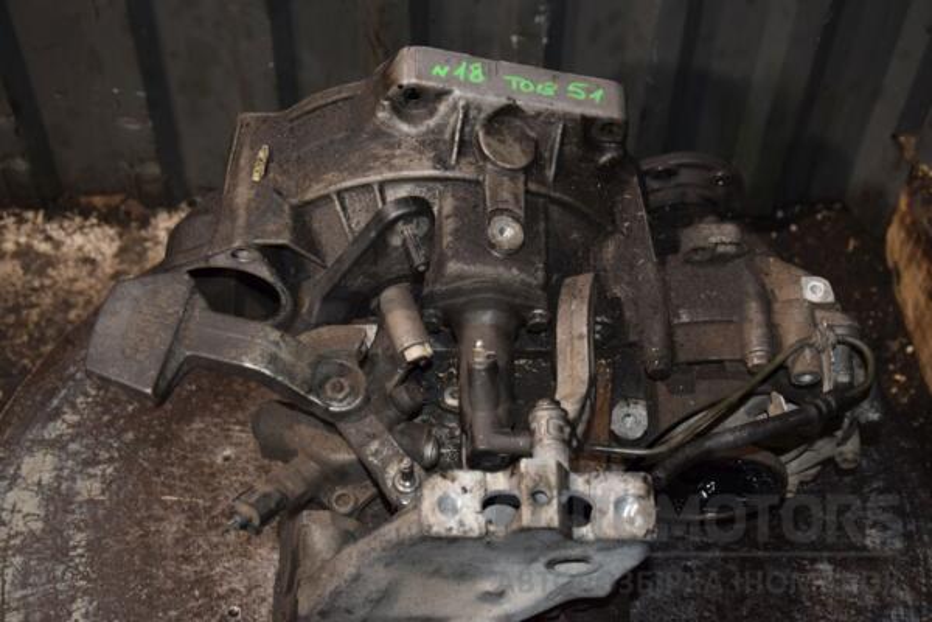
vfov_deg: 25.8
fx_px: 1359
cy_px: 311
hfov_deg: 37.9
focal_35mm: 52
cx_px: 466
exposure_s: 1/60
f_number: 5
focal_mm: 35
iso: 800
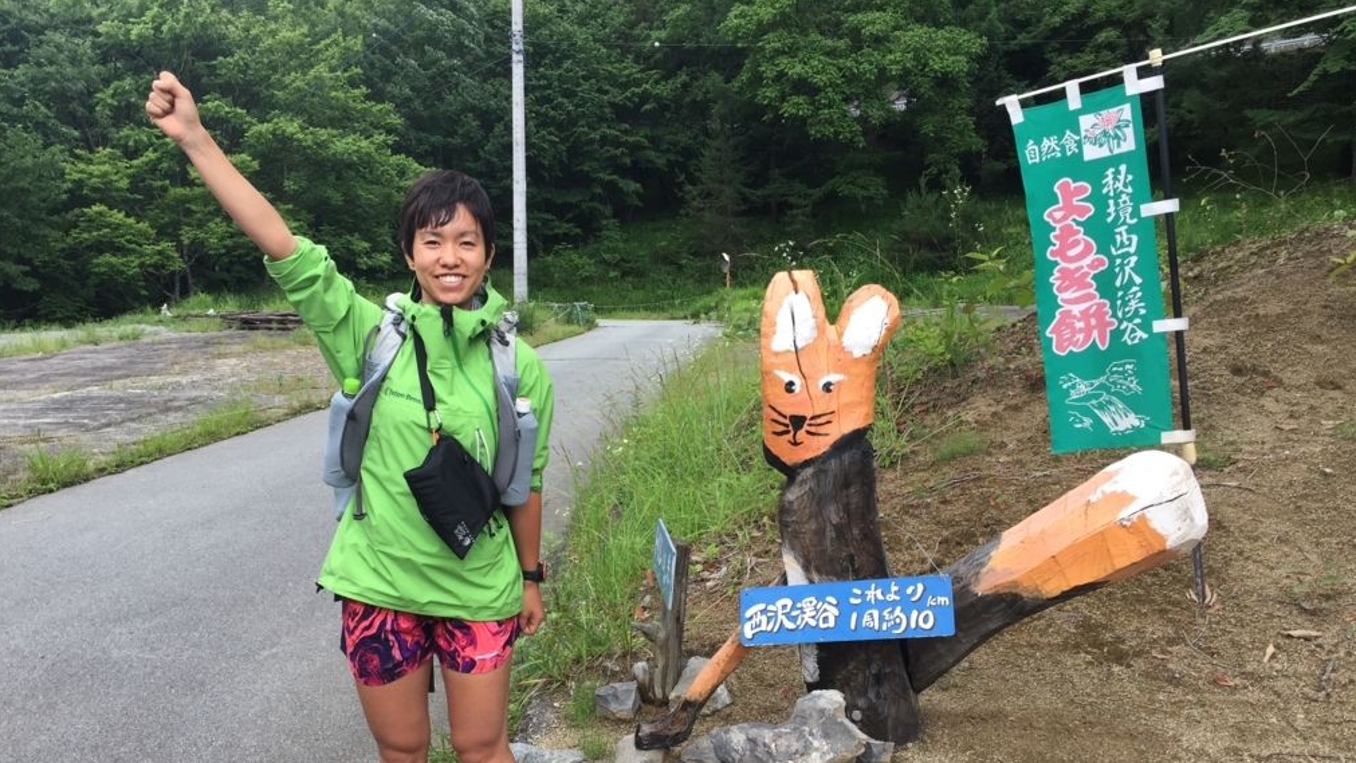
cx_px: 681
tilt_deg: -6.9
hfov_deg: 61.0
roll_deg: +1.4
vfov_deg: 36.4
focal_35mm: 32
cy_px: 488
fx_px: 1151
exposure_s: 1/158
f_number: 2.2
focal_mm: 4.15
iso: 32
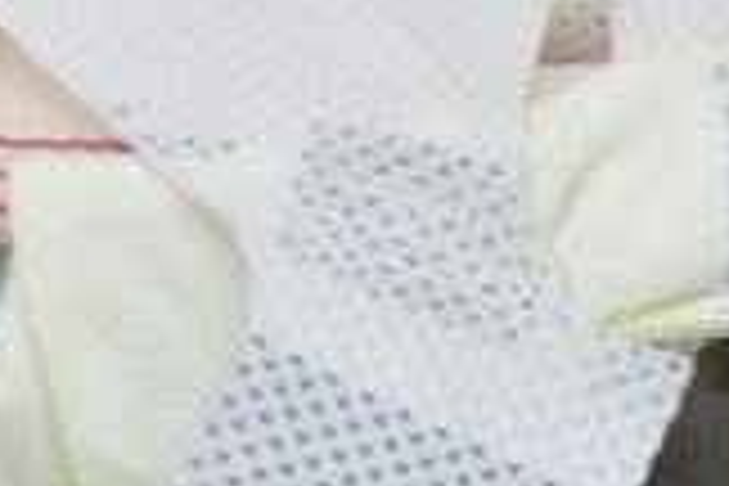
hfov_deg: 6.8
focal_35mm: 293
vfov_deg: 4.7
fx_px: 5936
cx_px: 1562
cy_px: 371
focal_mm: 31
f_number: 5.6
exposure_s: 1/20
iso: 400
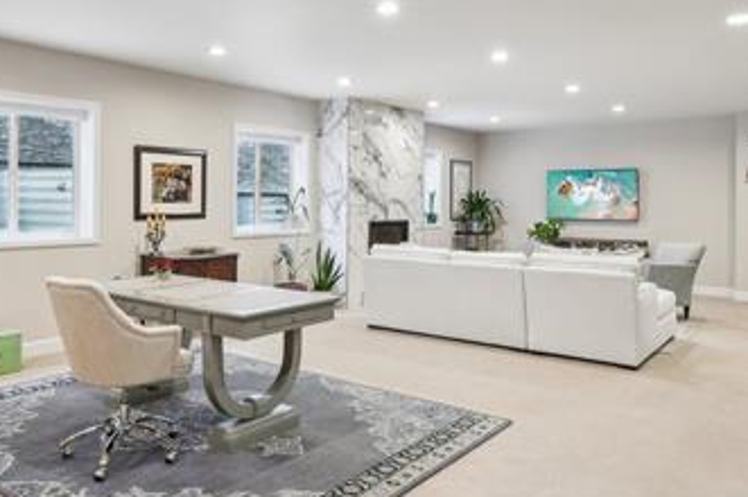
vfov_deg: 44.6
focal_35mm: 29
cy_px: 194
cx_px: 328
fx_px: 602
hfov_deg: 63.5
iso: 800
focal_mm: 10
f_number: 8
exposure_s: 1/4
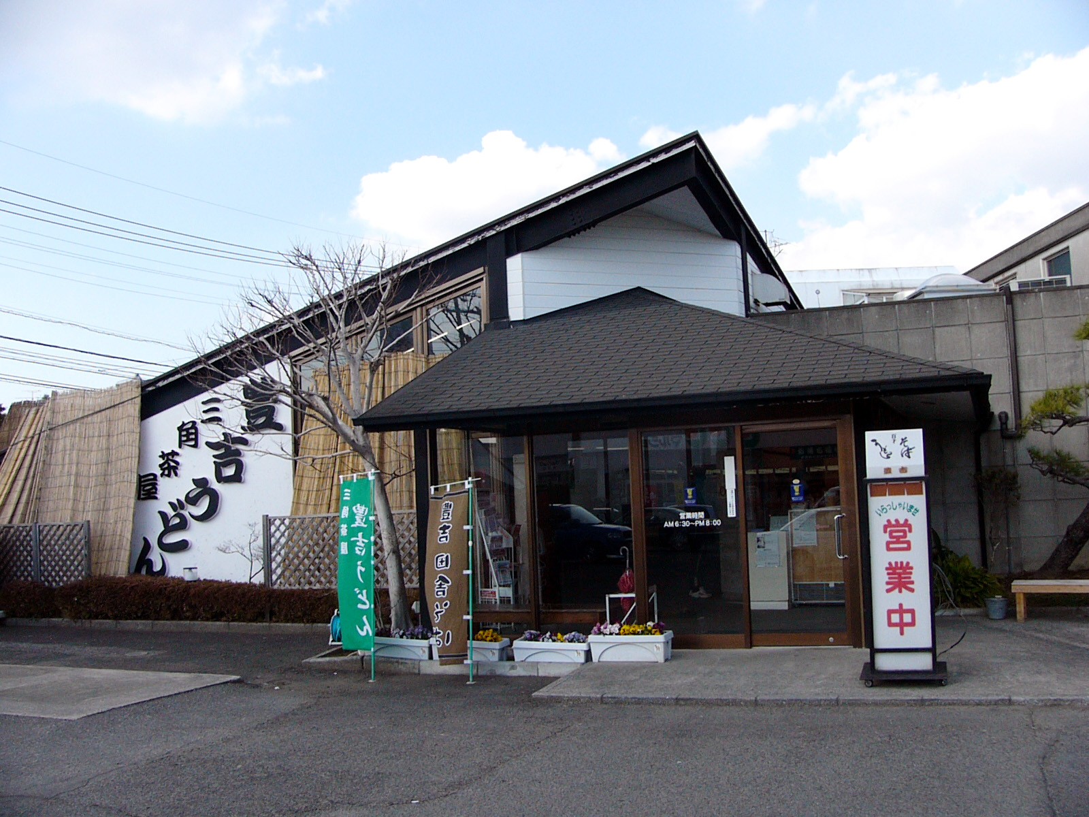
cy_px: 408
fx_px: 1101
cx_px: 544
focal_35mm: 35
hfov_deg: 52.6
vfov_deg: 40.7
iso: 50
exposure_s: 1/400
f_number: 4
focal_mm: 4.6
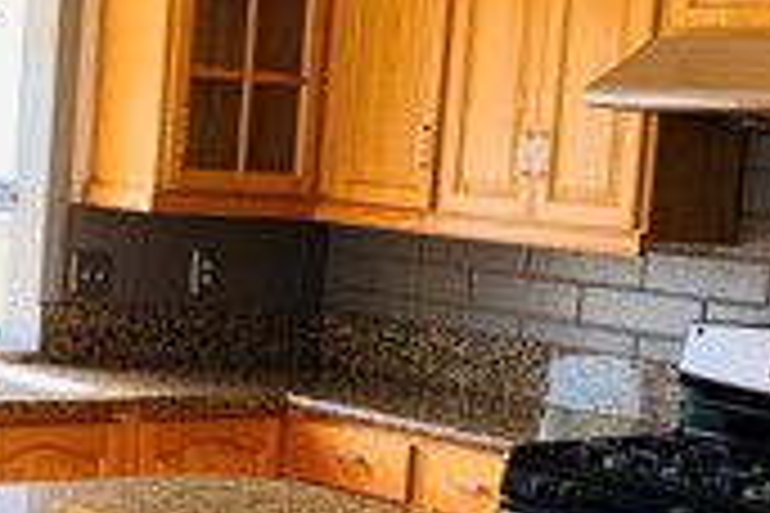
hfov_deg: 20.1
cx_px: 225
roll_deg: -4.7
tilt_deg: -6.1
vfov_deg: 13.5
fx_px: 2160
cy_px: 387
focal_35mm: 101
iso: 50
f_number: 1.8
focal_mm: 4.25
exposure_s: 1/122
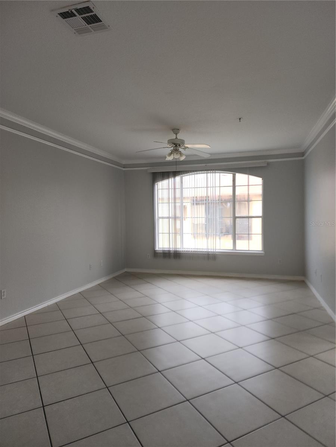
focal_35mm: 23
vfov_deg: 73.9
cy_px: 224
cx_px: 168
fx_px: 298
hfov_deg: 58.9
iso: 64
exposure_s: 1/60
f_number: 1.8
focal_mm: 6.4
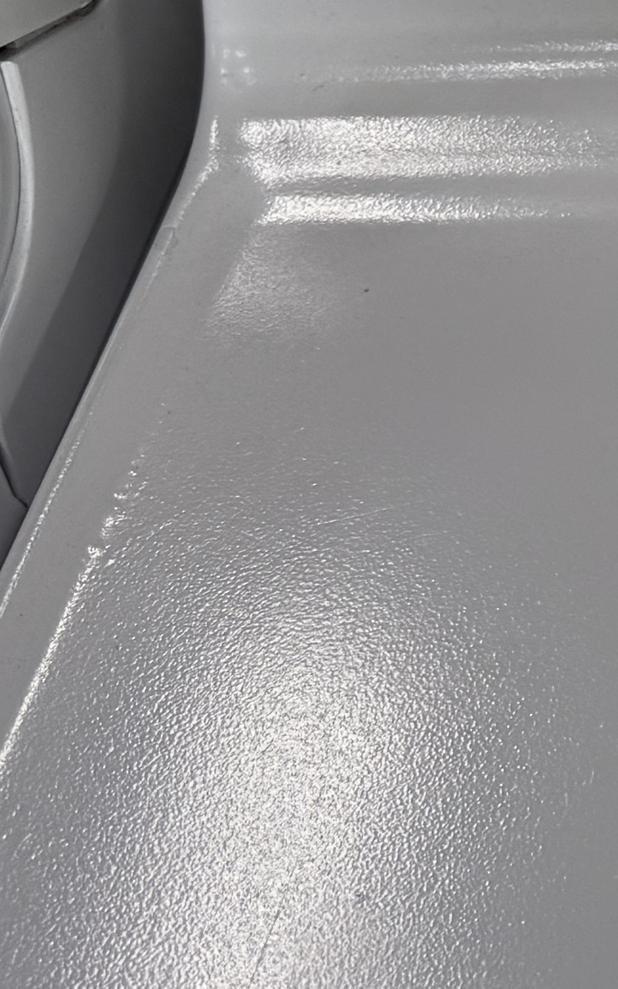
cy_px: 102
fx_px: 2669
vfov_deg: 20.6
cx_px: 1874
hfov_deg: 9.9
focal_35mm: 99
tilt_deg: -52.2
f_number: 1.78
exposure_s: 1/120
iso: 80
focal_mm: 6.76
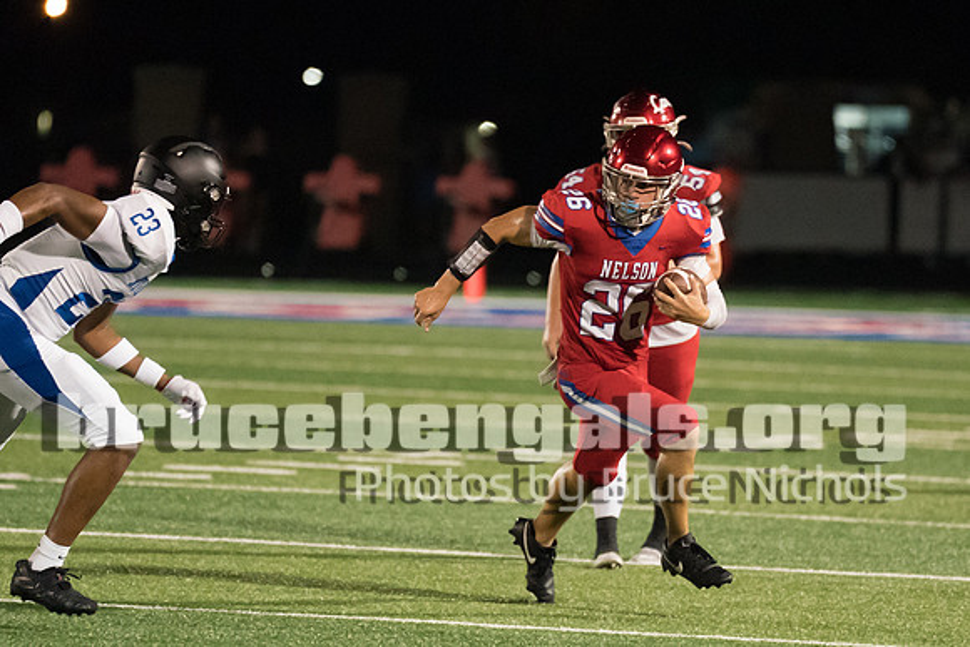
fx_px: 10011
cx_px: 613
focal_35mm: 371
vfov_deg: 3.7
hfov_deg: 5.5
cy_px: 332
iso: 12800
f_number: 2.8
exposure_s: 1/1250
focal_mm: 200
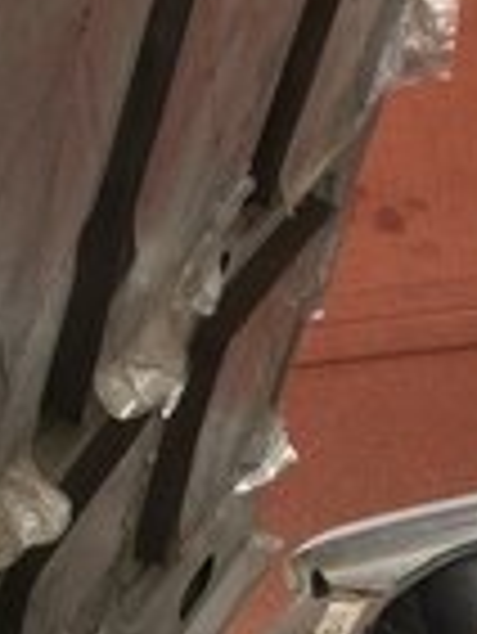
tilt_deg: -33.9
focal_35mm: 102
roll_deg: +6.8
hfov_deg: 13.9
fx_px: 1871
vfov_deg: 17.6
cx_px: 657
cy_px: 895
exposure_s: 1/50
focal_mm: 4.15
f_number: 2.2
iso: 50
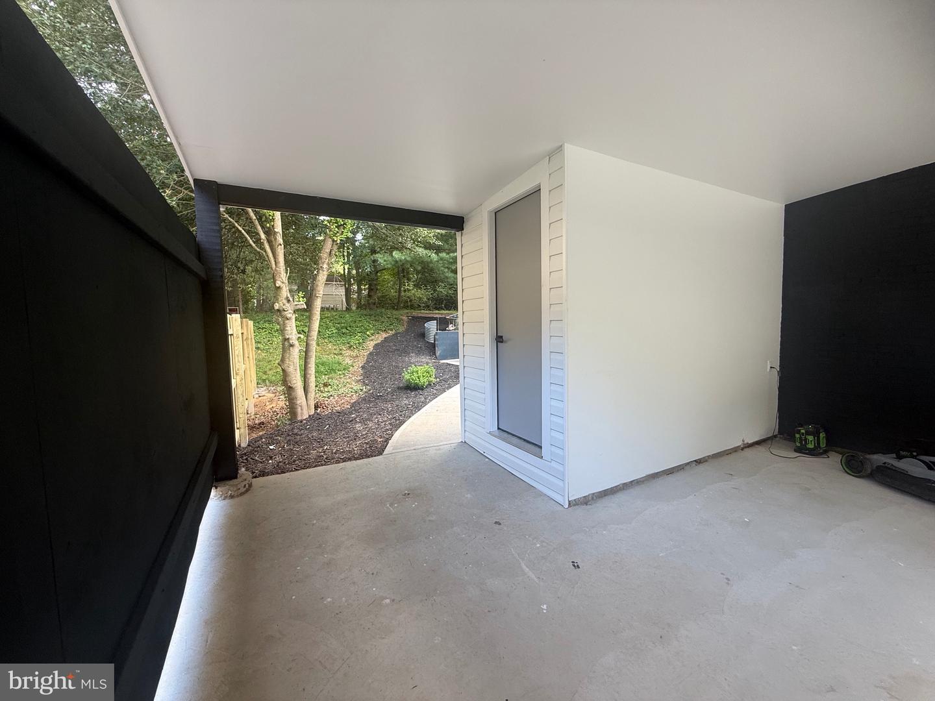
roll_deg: +0.7
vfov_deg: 85.7
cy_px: 350
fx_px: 378
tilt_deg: -3.7
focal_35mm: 14
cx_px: 468
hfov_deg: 102.1
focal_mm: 2.22
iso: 100
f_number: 2.2
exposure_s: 1/99
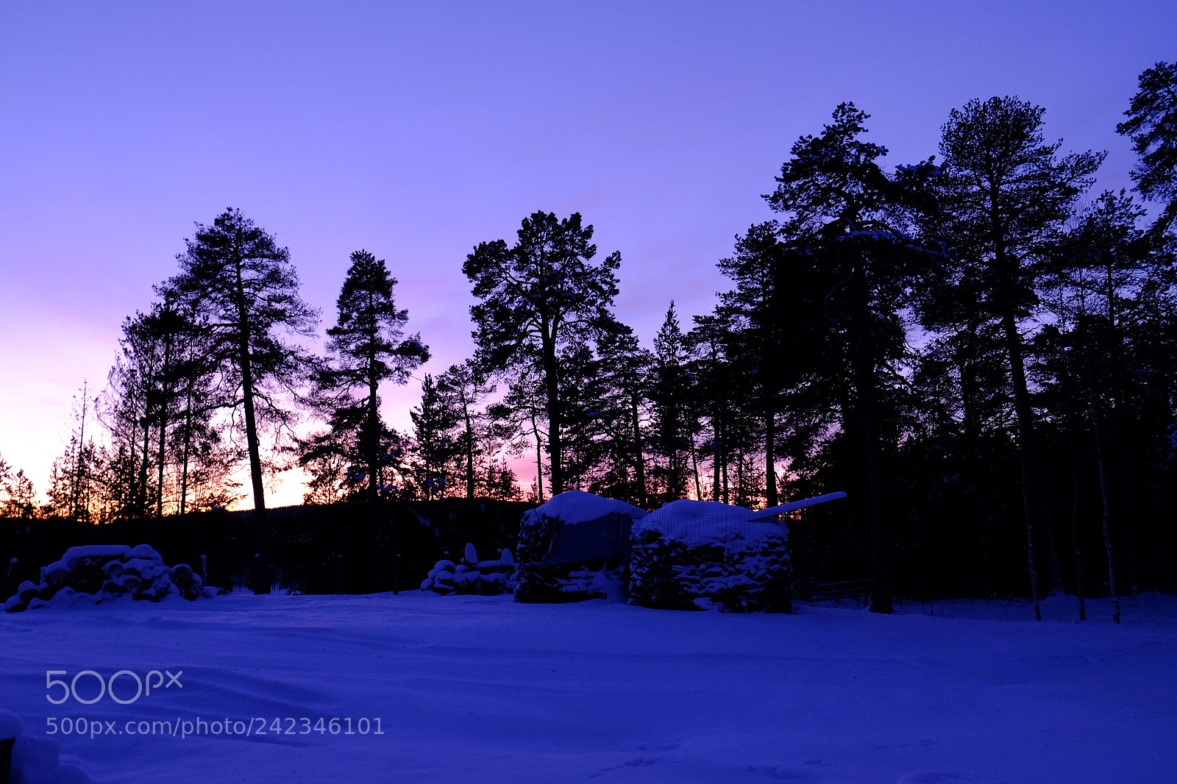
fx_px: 1013
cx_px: 588
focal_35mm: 31
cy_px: 392
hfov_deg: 60.3
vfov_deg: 42.3
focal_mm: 20.5
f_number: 3.2
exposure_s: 1/38
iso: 800
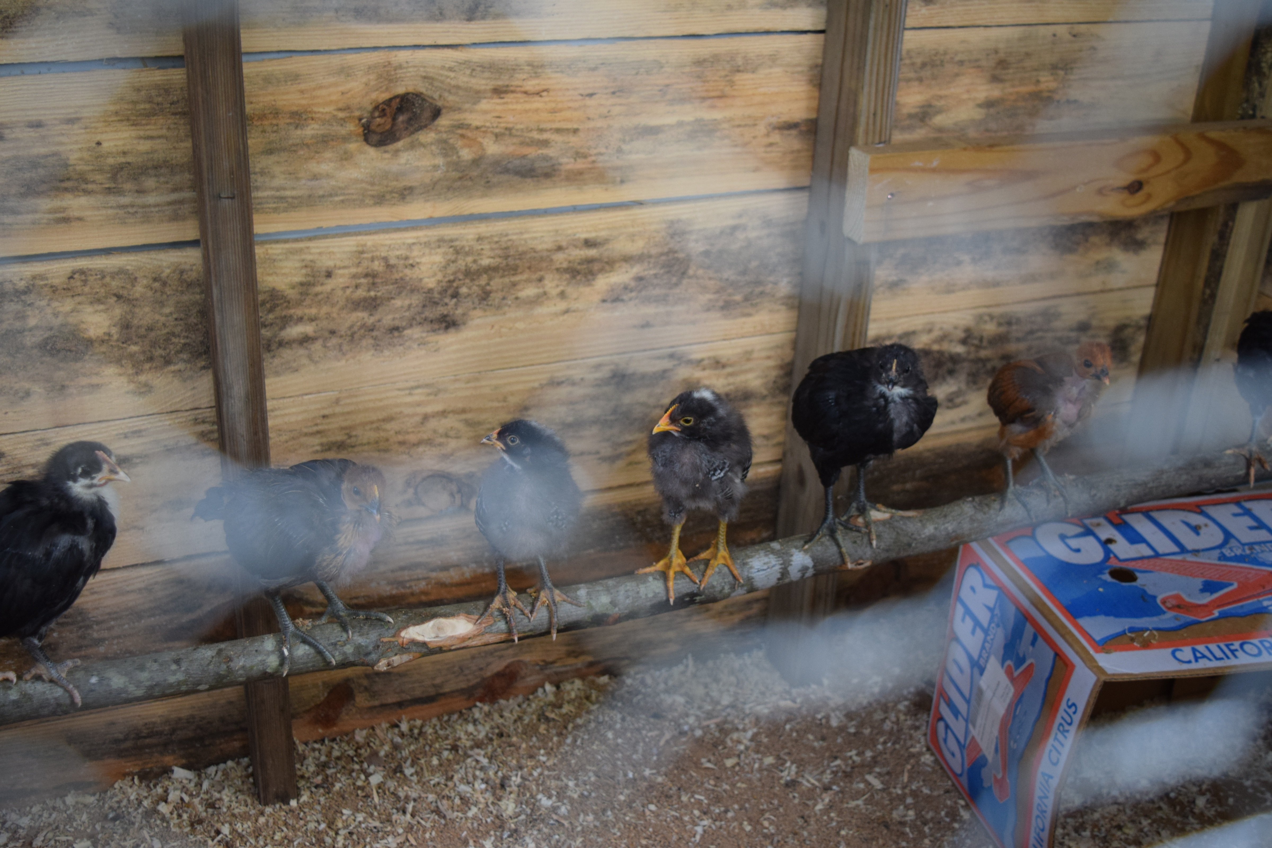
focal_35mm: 40
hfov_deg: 47.9
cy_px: 424
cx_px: 636
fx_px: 1431
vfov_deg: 33.0
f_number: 4
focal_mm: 27
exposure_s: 1/60
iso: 900
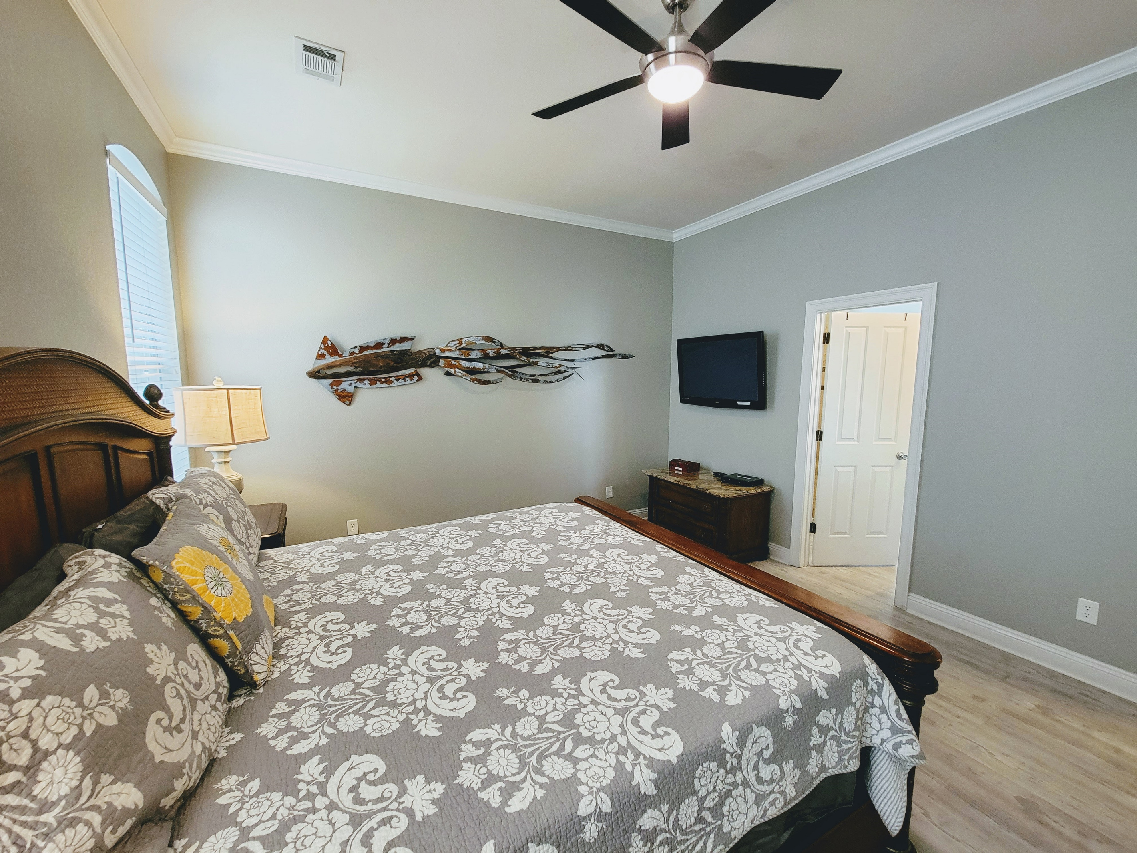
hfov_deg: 106.2
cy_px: 426
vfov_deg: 89.9
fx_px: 427
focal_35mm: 13
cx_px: 568
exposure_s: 1/39
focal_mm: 2.2
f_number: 2.2
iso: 320
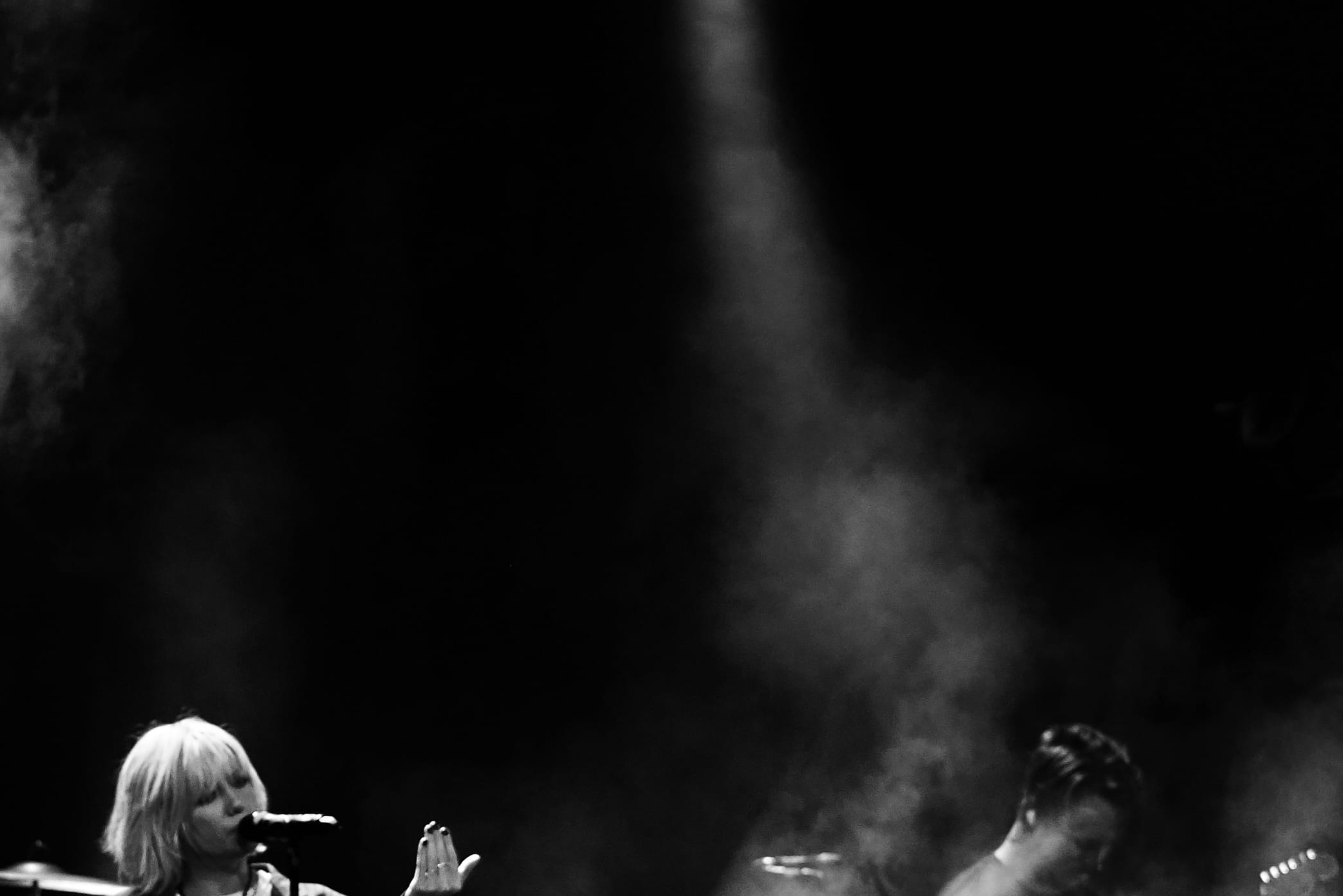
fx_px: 5372
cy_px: 820
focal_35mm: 144
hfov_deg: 14.2
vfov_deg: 9.5
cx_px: 226
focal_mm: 50
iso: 640
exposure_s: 1/200
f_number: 1.8
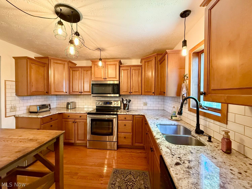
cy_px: 94
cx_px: 126
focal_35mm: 14
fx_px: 102
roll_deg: -1.0
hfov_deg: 102.1
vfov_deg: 85.7
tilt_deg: -0.6
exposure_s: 1/60
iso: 640
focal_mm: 2.22
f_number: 2.2
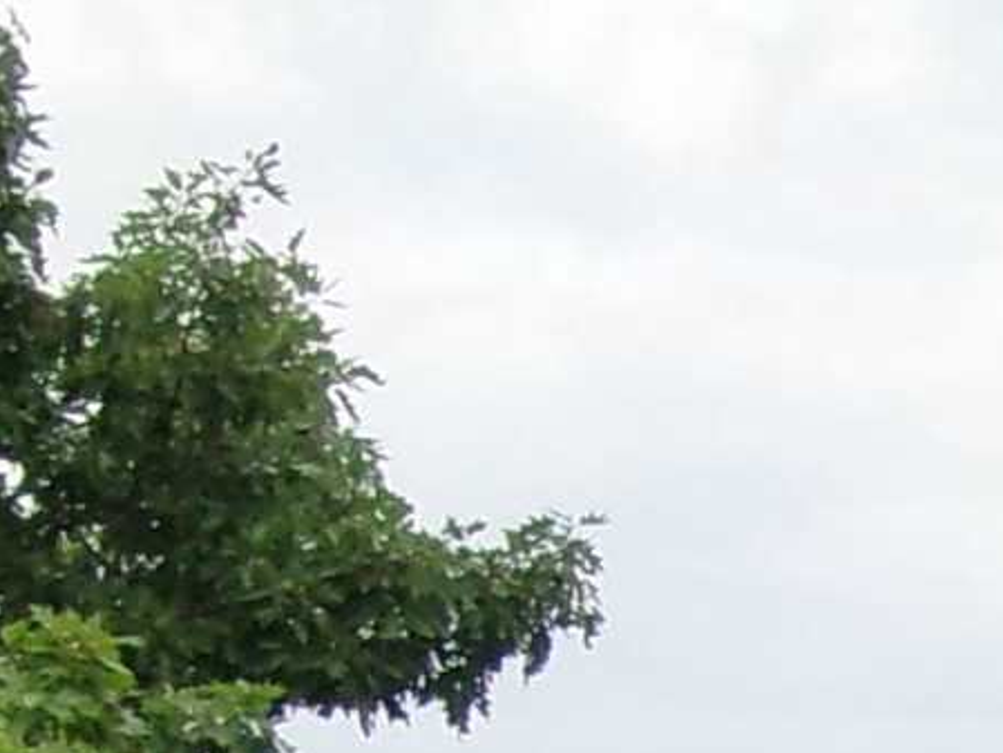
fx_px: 17853
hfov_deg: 3.2
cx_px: 2104
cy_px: 1533
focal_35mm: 616
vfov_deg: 2.4
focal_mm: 15.9
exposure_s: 1/90
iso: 100
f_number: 10.34
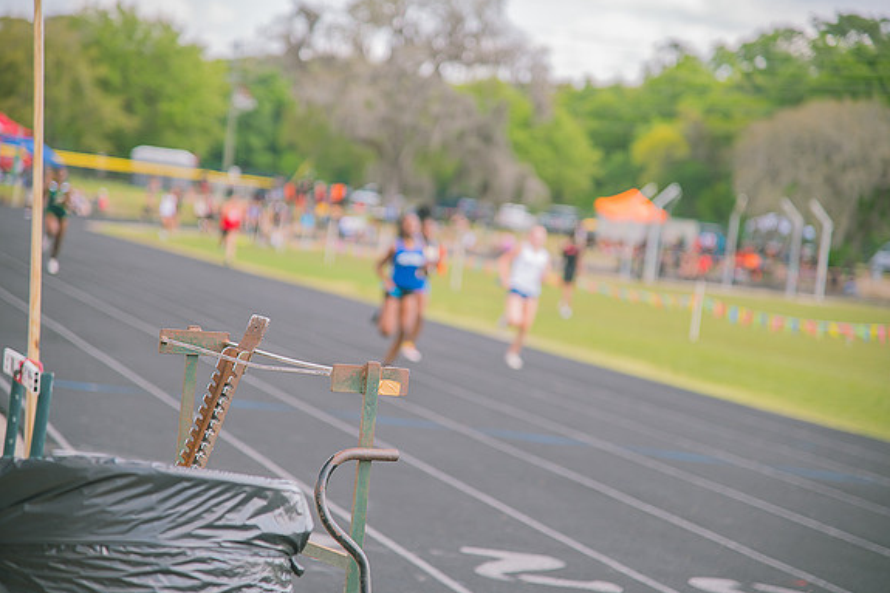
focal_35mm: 121
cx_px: 447
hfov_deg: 16.9
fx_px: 2990
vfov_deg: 11.3
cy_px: 296
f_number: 4
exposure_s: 1/200
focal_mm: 120
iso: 200
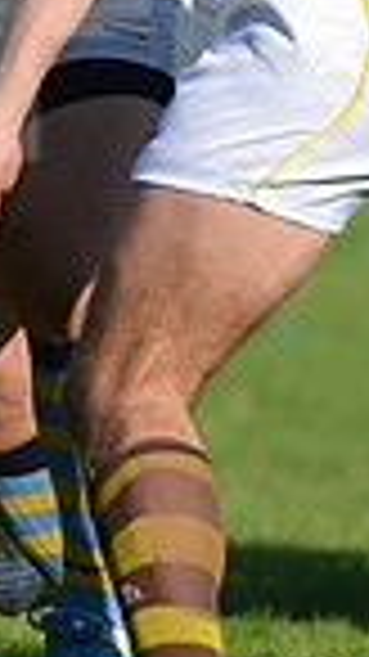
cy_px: 7
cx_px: -212
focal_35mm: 1125
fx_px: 19591
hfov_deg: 1.1
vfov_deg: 1.9
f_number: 4
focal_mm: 270
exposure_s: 1/2000
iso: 400
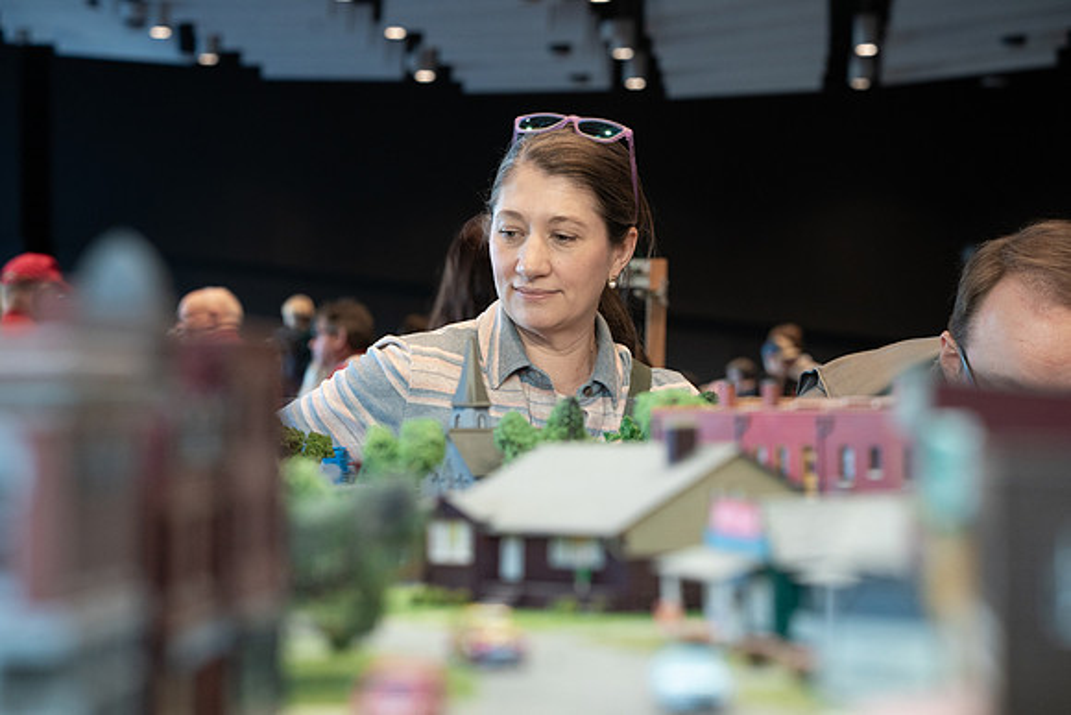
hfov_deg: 23.1
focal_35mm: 88
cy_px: 348
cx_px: 525
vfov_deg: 15.5
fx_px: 2621
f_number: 5.6
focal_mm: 85
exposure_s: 1/100
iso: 2000
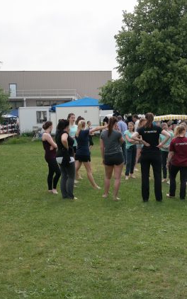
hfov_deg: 25.0
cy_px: 148
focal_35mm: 51
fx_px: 416
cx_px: 144
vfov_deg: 39.6
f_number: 7.1
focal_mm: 22
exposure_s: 1/320
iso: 200
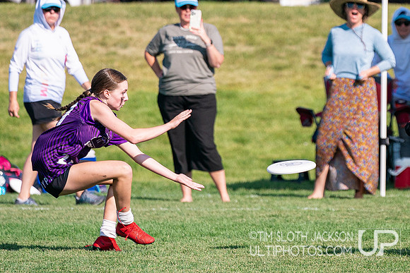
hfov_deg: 4.1
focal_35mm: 496
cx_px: 508
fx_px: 5646
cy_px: 96
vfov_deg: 2.8
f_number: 4
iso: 400
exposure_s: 1/4000
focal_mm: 200
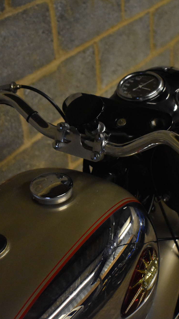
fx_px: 523
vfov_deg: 33.8
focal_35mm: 62
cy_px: 161
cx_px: 116
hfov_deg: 19.4
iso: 5000
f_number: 4
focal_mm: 26
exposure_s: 1/125
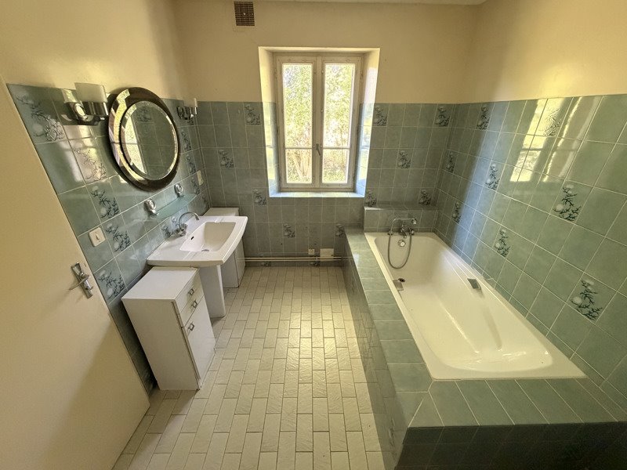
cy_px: 235
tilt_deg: -26.3
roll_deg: -0.2
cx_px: 314
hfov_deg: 102.1
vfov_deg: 85.7
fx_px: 254
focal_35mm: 14
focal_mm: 2.22
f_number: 2.2
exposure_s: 1/60
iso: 640
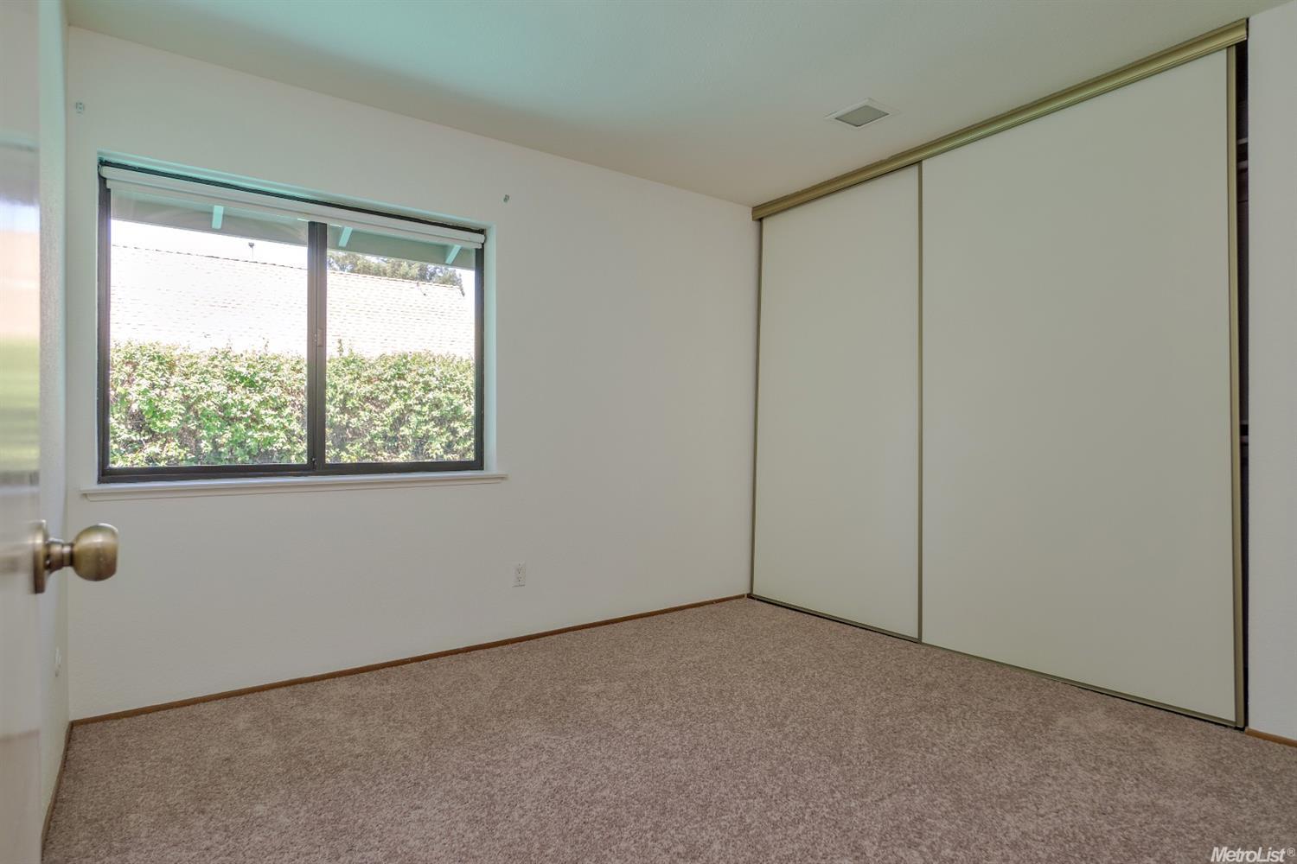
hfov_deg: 86.9
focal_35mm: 19
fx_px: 684
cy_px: 432
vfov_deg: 64.6
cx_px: 648
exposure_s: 1/30
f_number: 5
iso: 100
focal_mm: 13
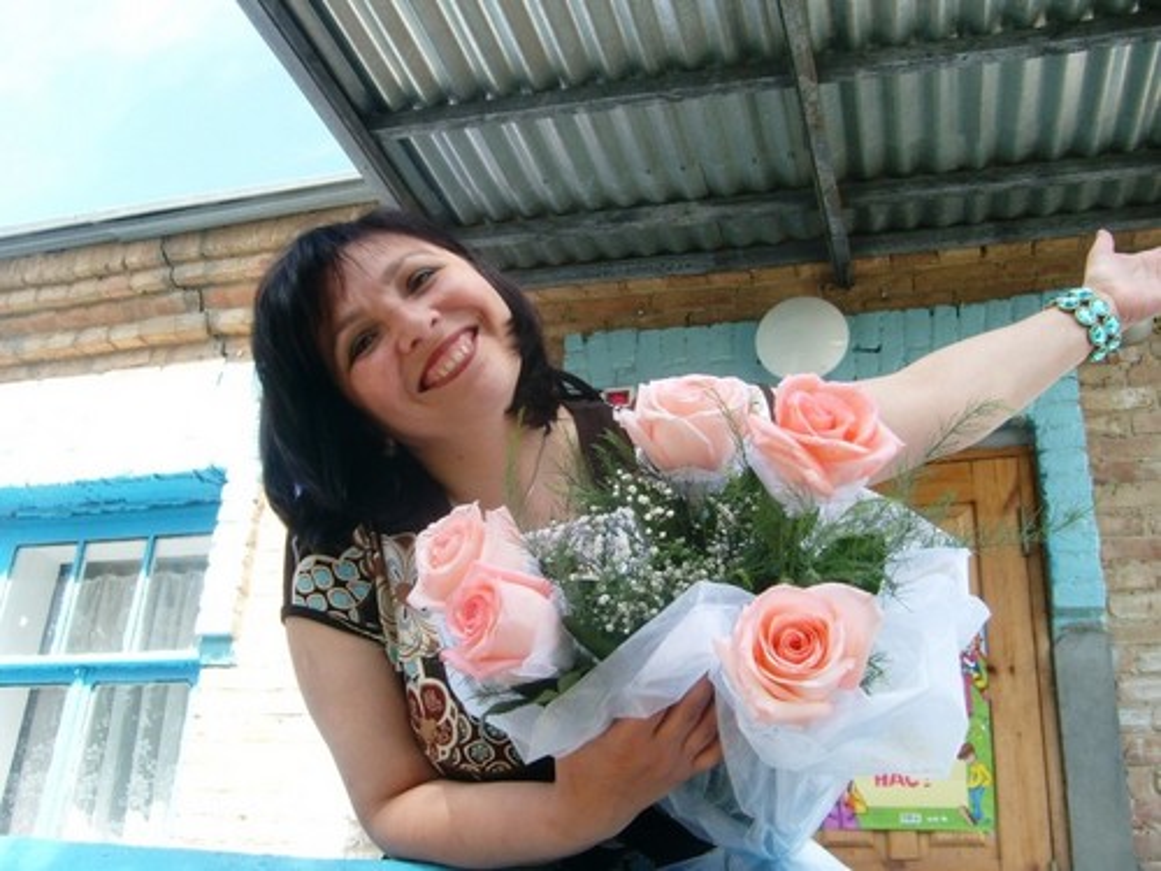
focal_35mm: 35
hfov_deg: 52.6
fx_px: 1174
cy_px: 436
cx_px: 580
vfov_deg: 40.7
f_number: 2.8
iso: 80
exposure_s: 1/350
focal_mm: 5.8
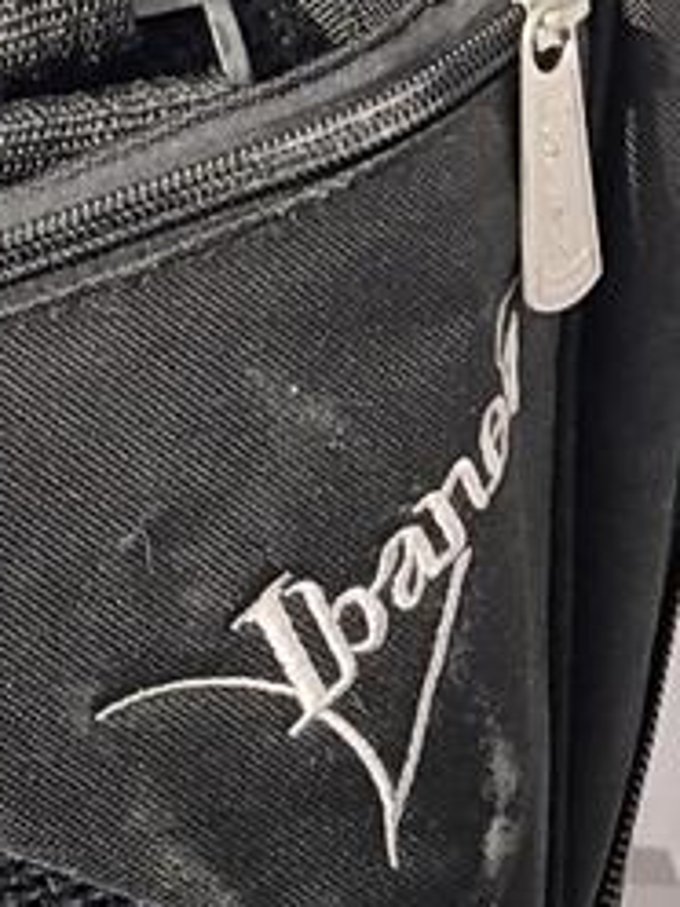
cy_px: -311
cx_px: -66
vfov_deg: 20.9
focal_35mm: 84
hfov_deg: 17.0
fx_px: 2200
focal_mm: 4.05
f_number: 1.8
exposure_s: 1/15
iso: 14365
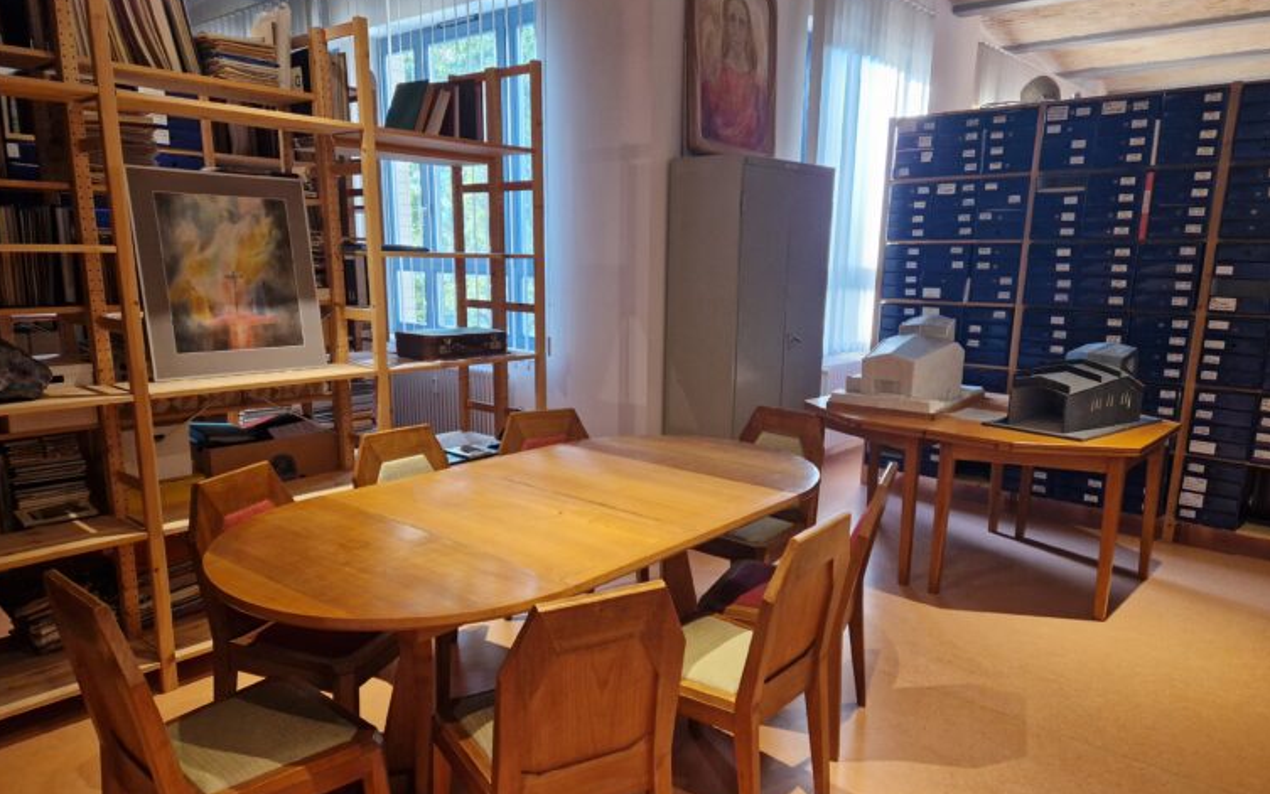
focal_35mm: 25
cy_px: 436
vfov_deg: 49.2
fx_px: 865
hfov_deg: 72.5
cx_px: 632
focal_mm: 5.4
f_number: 1.8
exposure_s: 1/100
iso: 320
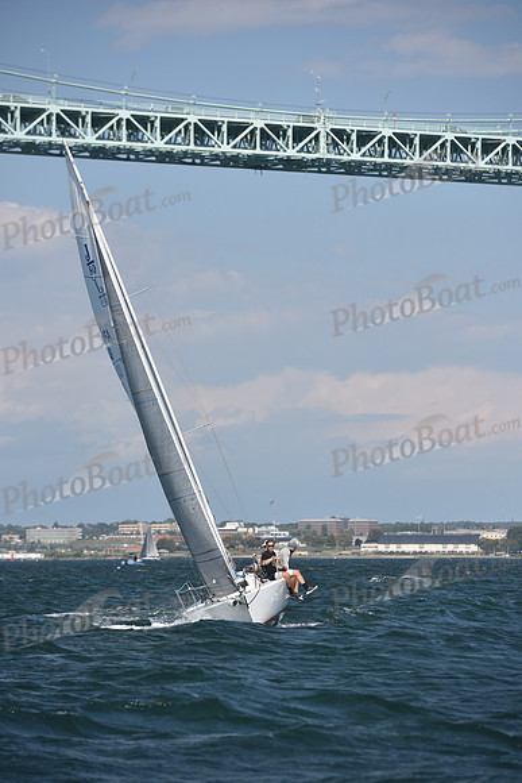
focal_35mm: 175
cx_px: 261
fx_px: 3804
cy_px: 392
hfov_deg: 7.9
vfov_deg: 11.7
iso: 250
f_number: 5.6
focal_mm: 175
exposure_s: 1/1000
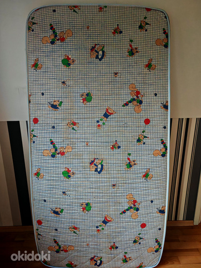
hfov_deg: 49.8
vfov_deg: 63.4
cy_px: 136
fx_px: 217
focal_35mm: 28
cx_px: 99
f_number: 1.6
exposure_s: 1/67
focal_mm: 7.62
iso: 1600
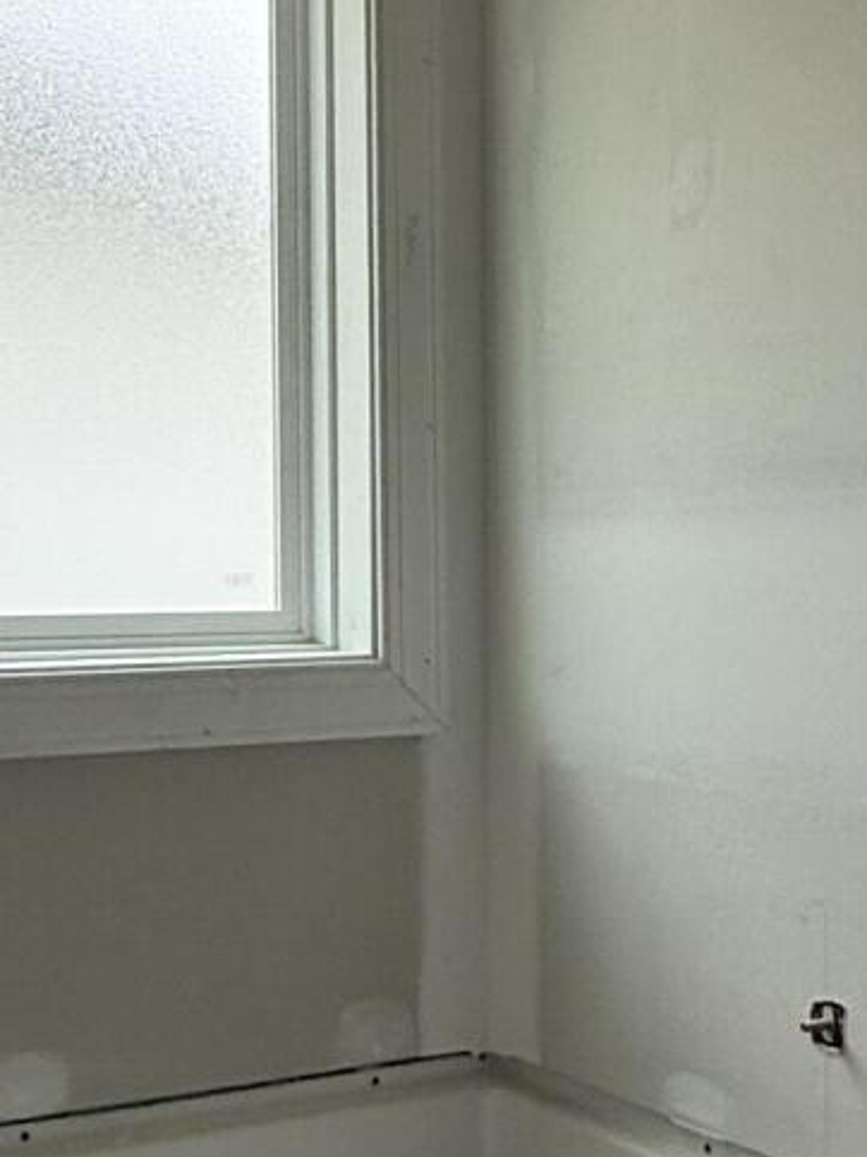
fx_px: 1938
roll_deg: +0.3
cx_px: 168
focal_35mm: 58
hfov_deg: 24.8
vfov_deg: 33.2
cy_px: 553
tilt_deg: +1.0
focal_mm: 2.22
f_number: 2.2
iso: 50
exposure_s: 1/211
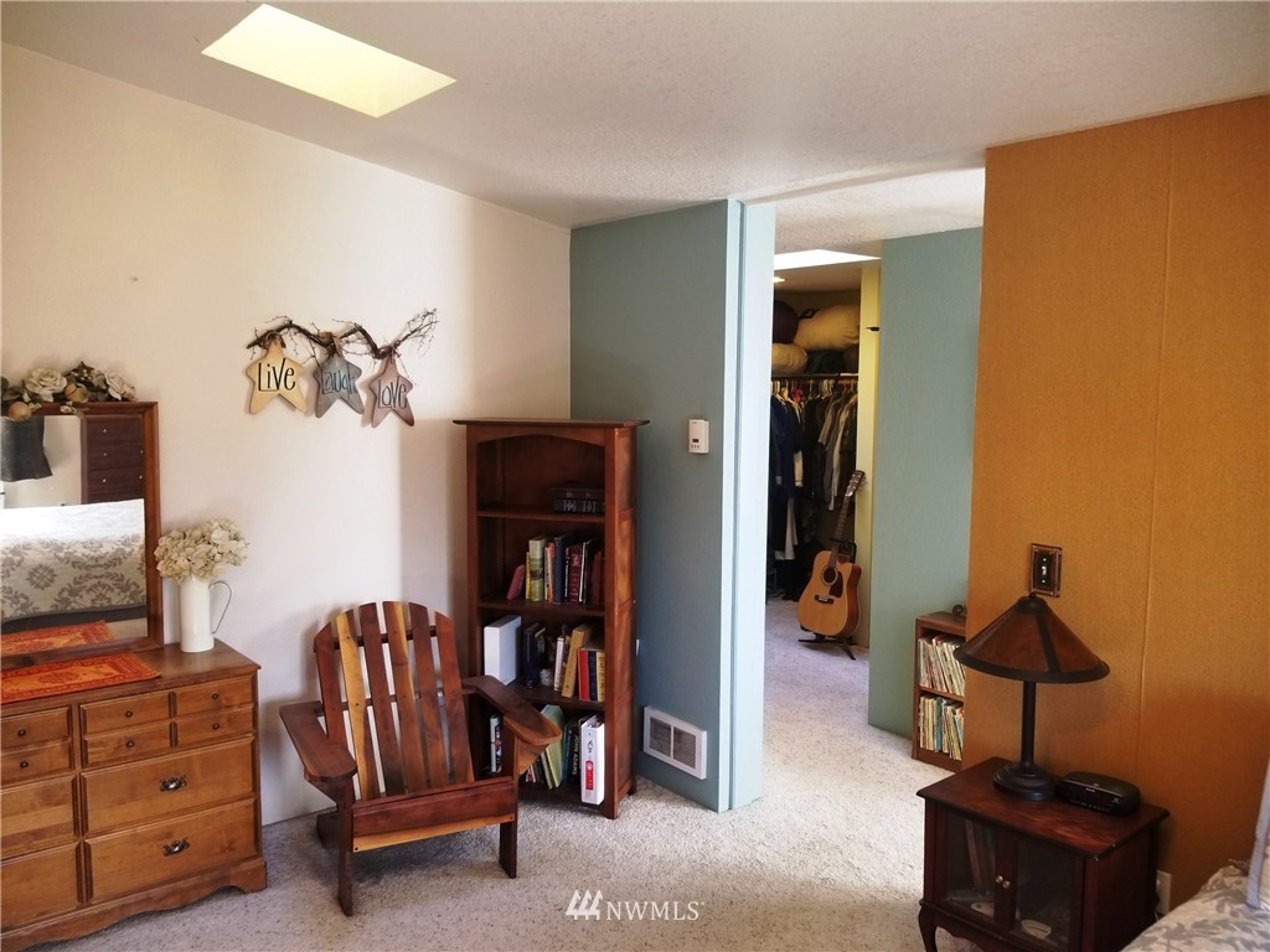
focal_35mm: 26
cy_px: 476
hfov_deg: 67.3
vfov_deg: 53.1
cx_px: 635
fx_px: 954
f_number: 1.7
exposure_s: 1/60
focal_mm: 4.25
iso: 200
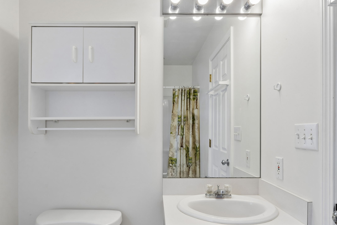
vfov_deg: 51.2
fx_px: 233
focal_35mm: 25
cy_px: 135
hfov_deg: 71.8
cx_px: 159
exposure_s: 1/25
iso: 400
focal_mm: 17.6
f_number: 13
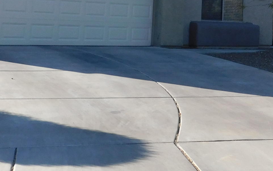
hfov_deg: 26.3
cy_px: -34
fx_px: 565
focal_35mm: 76
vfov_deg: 16.5
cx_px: 244
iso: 125
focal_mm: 4
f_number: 3
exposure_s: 1/1000
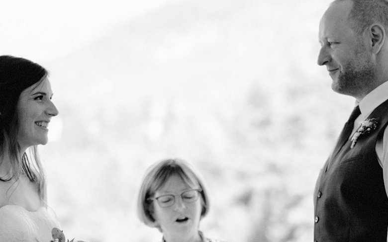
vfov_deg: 7.7
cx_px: 183
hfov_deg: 12.4
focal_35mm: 169
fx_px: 1787
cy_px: 200
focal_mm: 85
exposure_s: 1/250
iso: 160
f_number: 2.8
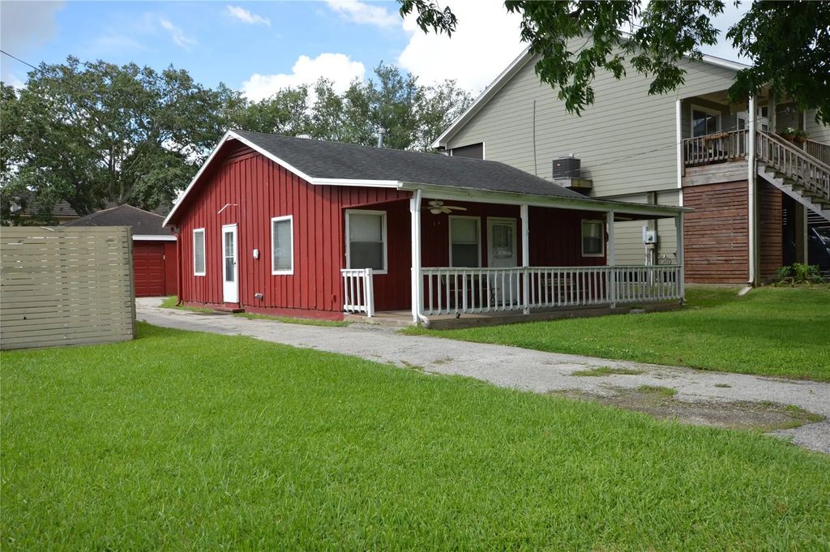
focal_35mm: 30
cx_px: 415
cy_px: 276
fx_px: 691
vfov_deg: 43.5
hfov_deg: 62.0
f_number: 8
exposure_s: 1/200
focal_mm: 20
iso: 100
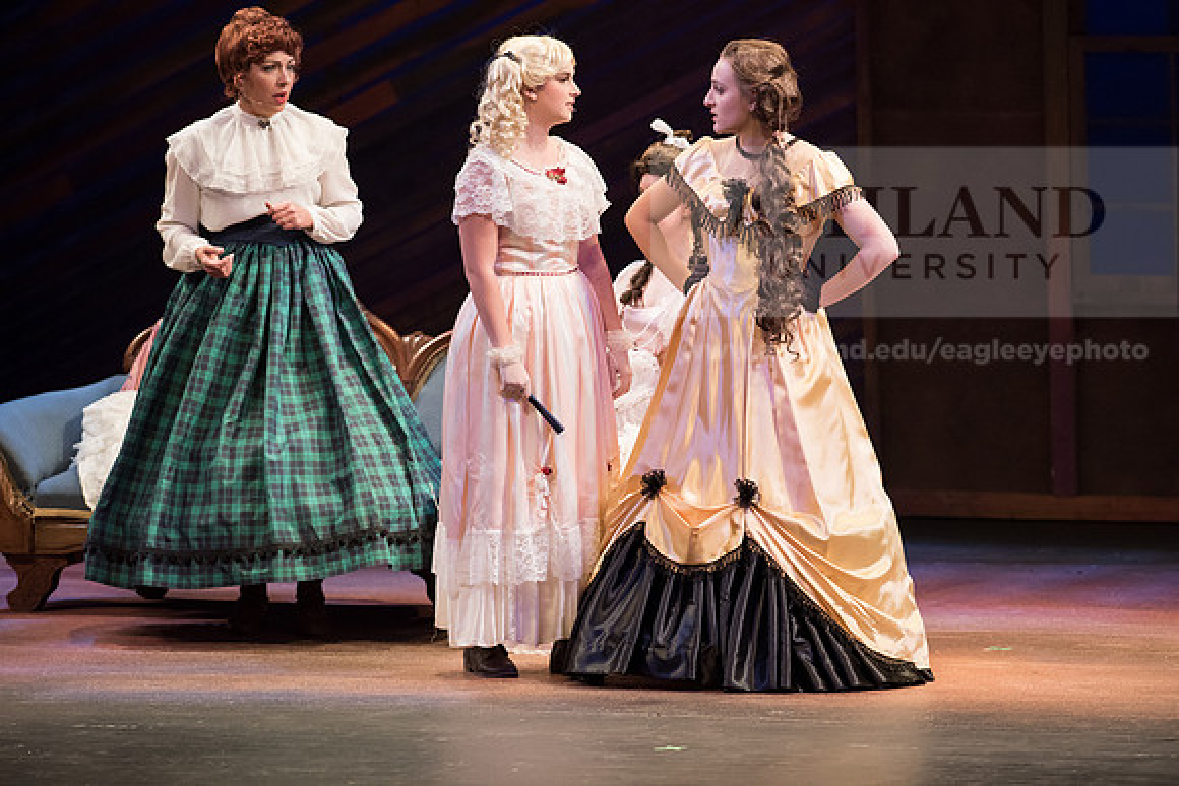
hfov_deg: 6.9
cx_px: 590
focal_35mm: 300
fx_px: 9827
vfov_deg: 4.6
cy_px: 393
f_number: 4.5
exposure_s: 1/400
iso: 3200
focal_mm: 300
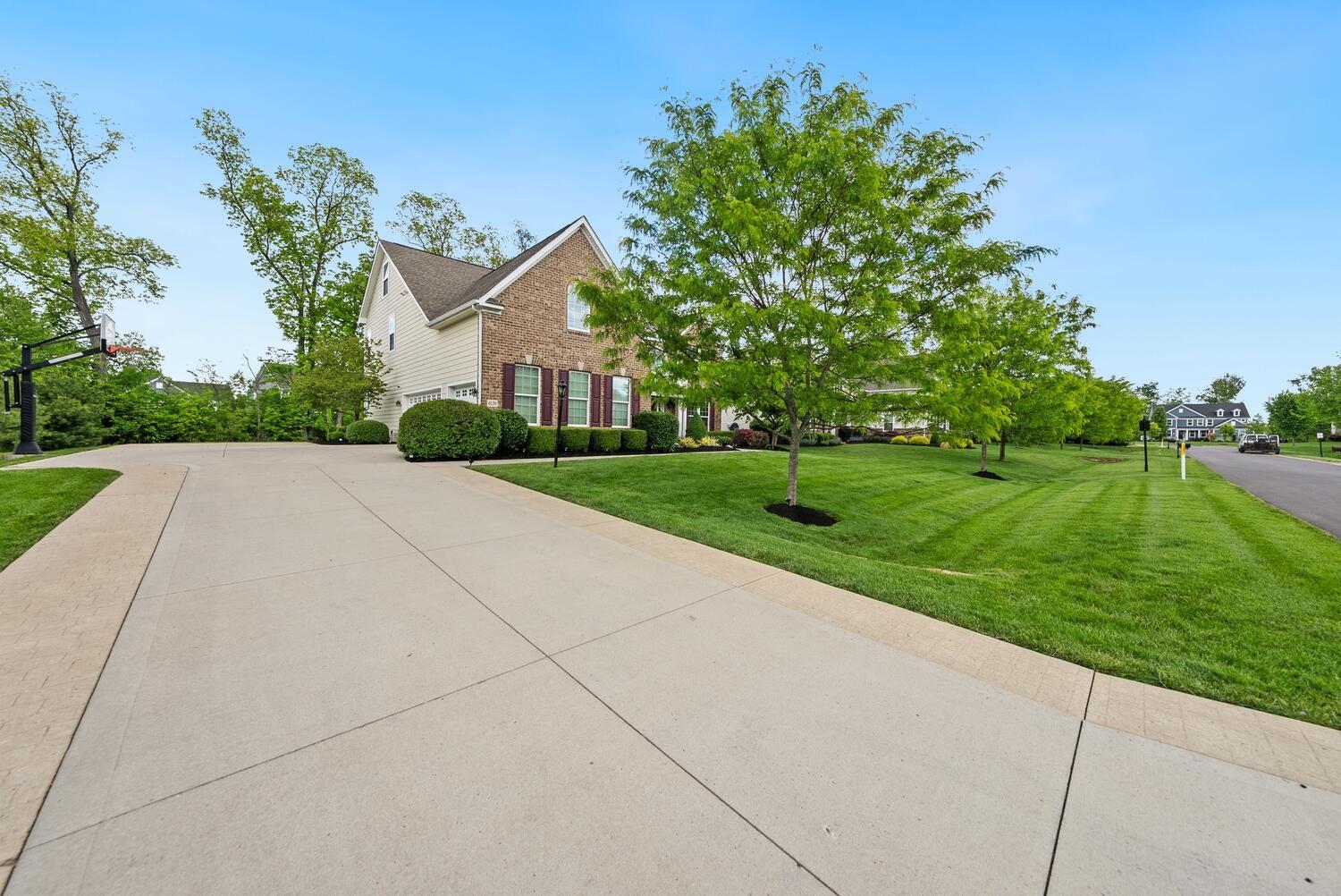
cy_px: 448
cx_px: 670
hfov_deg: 112.6
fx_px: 447
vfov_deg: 90.1
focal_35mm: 12
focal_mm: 12
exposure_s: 1/60
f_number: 7.1
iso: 100
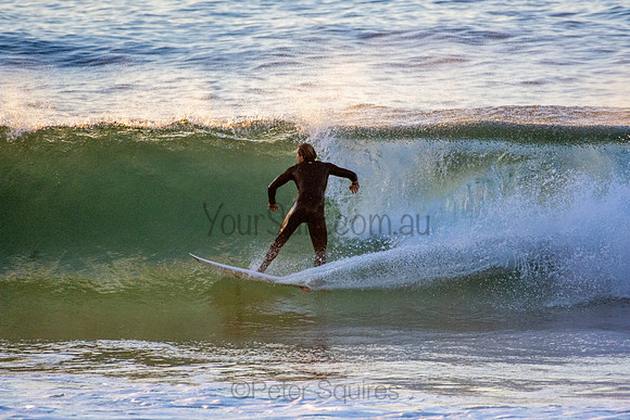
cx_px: 315
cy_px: 210
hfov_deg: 2.7
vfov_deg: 1.8
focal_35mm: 750
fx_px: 13127
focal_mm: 500
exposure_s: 1/2000
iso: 1400
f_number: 5.6
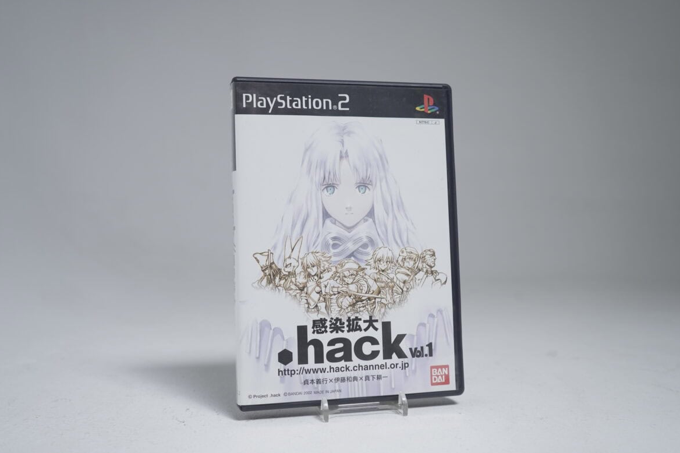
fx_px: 699
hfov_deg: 51.9
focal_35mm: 37
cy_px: 228
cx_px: 344
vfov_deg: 35.9
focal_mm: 36
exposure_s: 1/30
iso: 640
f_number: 5.6
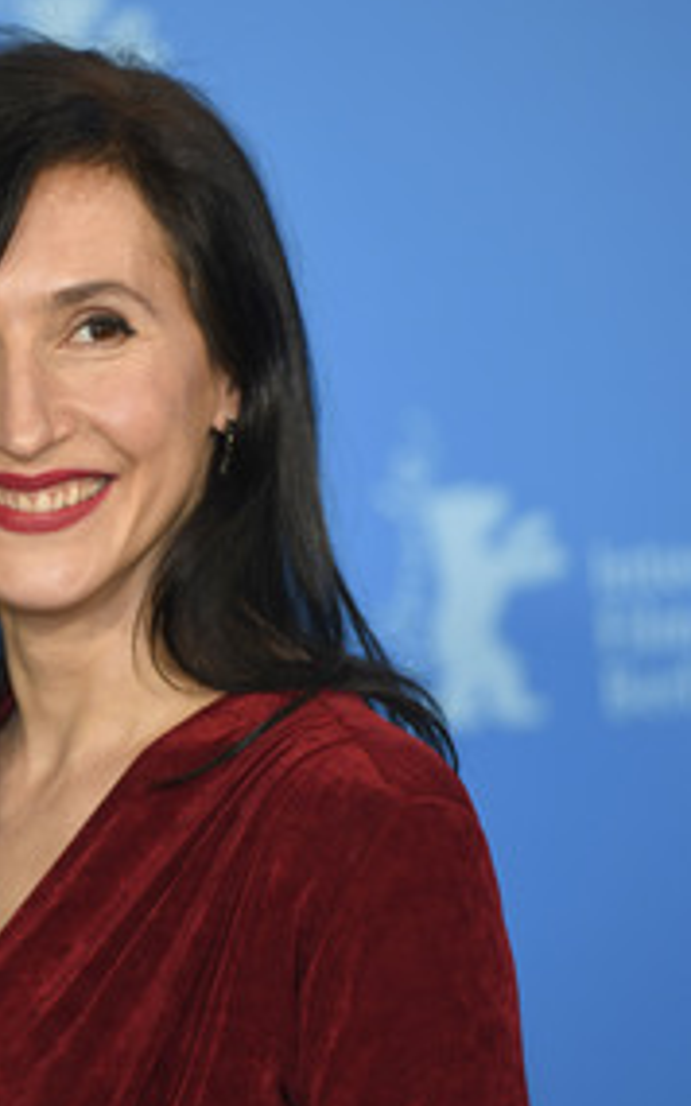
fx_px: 9707
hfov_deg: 4.1
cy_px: 559
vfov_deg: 6.5
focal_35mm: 322
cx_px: 33
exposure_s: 1/320
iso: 800
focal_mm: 200
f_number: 3.5
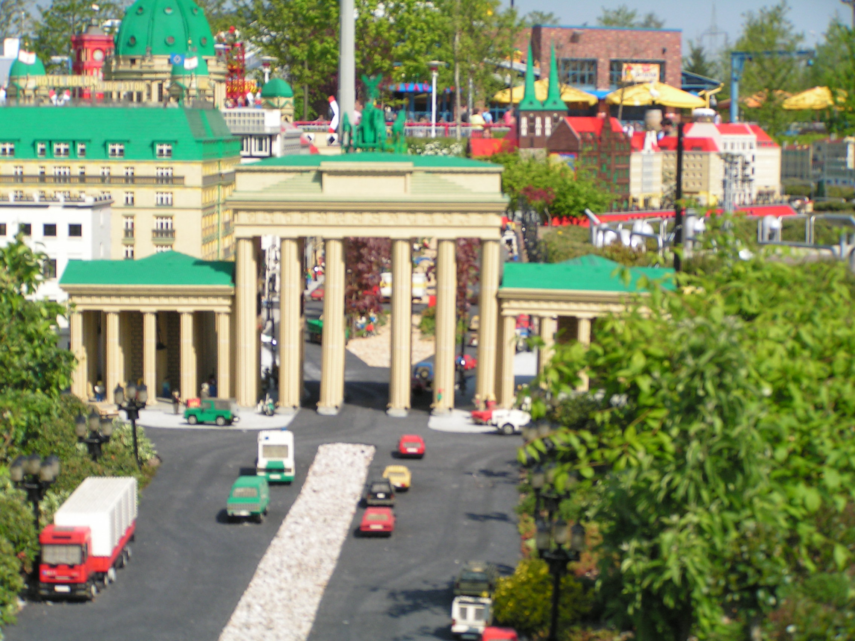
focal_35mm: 105
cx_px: 428
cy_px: 320
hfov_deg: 18.7
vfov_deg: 14.1
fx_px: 2593
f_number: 3.2
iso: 50
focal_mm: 17.5
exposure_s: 1/1000
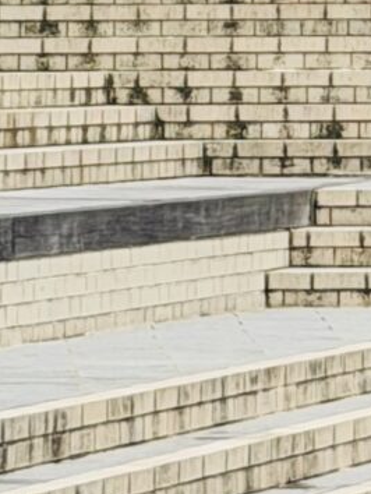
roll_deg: +2.0
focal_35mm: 347
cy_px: -928
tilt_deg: +11.8
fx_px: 4953
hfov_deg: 4.3
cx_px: 400
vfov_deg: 5.4
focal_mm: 6.76
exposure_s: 1/9901
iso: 64
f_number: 1.78
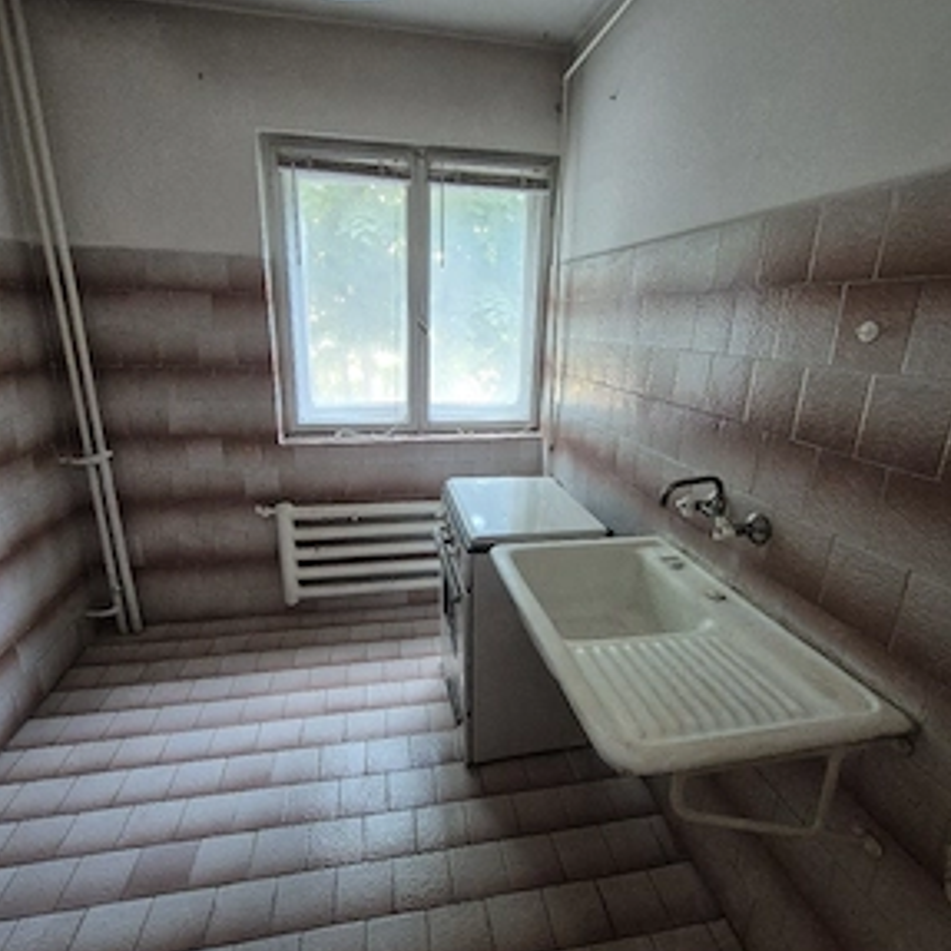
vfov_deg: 87.4
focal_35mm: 16
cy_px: 471
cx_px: 474
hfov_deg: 87.4
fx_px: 497
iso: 800
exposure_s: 1/50
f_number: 2.2
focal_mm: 2.2
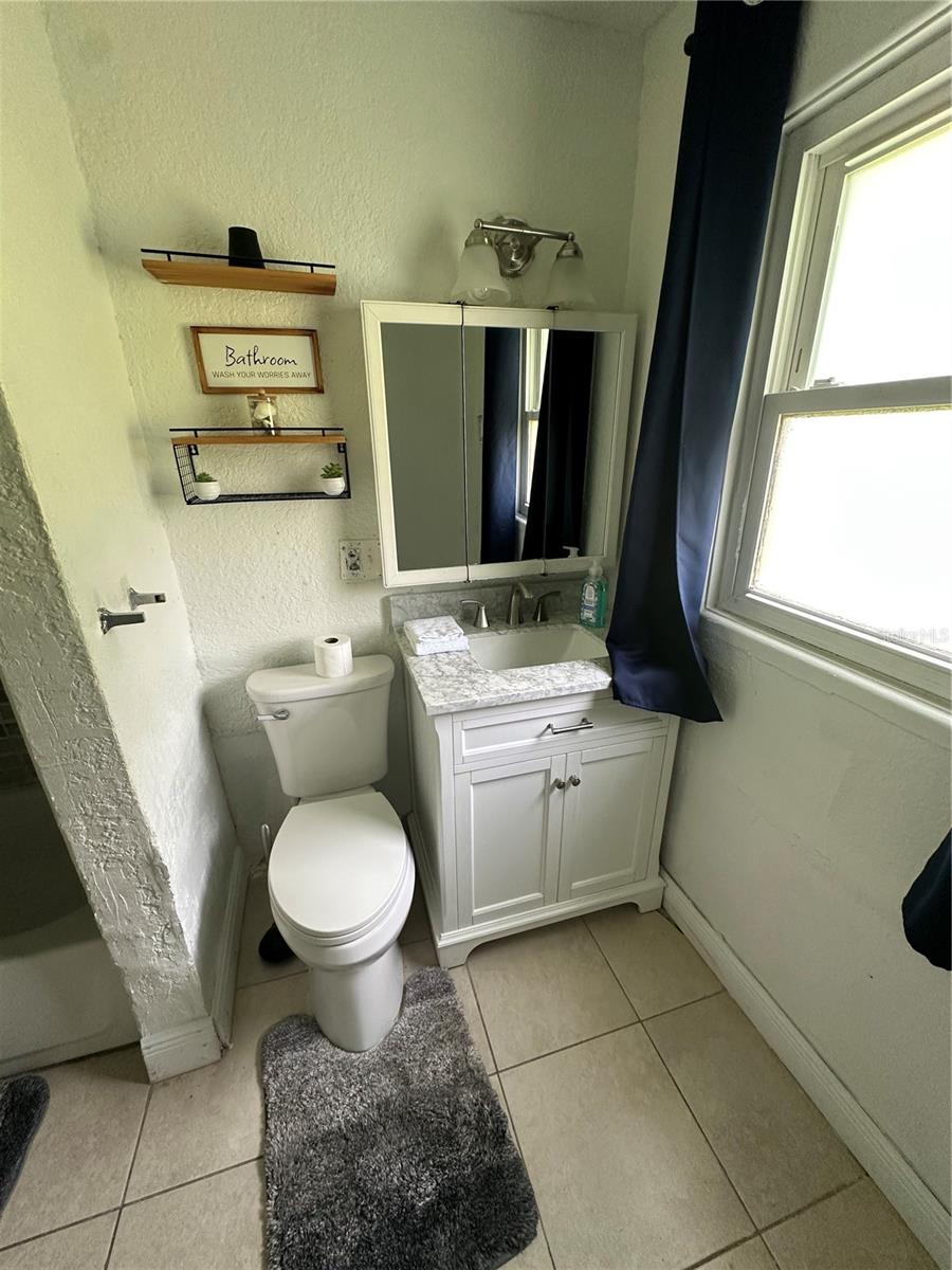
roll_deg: +0.1
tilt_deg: -21.2
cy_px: 635
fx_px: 513
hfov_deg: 85.7
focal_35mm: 14
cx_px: 476
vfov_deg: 102.1
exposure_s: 1/99
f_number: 2.2
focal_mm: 2.22
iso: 200
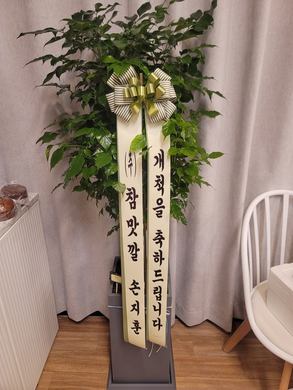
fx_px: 282
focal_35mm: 25
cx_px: 146
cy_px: 195
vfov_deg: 69.4
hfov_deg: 54.9
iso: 200
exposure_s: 1/60
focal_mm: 7
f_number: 1.8
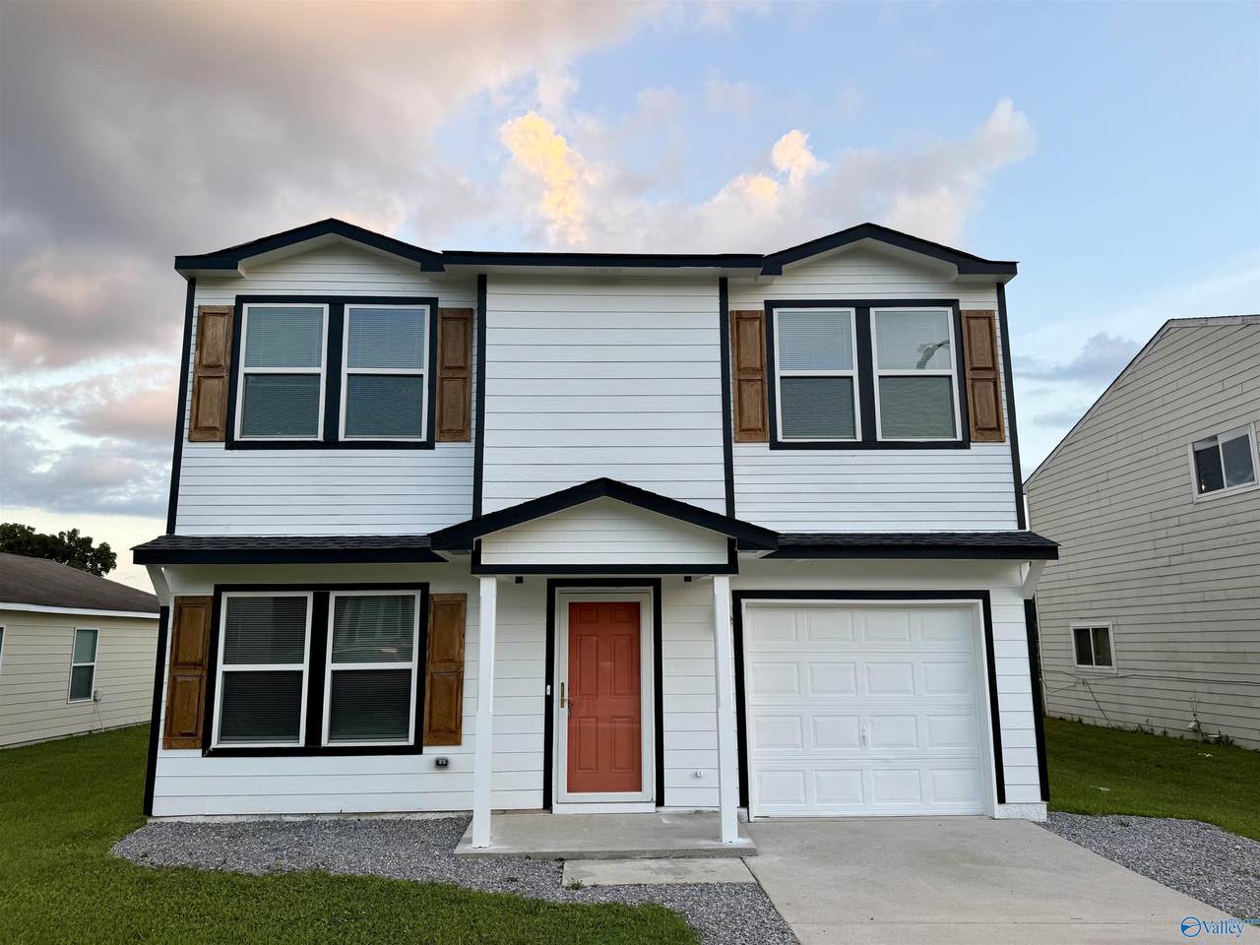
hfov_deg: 71.6
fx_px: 874
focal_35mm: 24
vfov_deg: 56.8
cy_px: 472
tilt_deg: +9.8
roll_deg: +1.9
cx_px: 630
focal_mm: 6.76
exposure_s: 1/342
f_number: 1.78
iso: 80
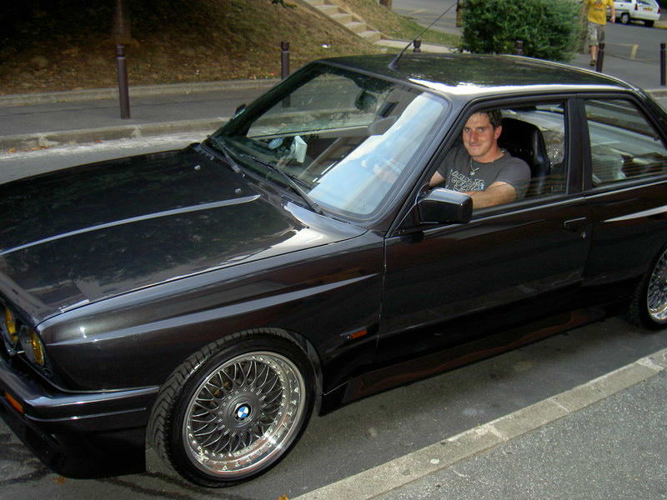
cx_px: 334
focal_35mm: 39
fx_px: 751
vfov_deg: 36.8
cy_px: 250
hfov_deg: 47.9
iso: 200
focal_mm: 8
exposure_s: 1/60
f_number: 2.8
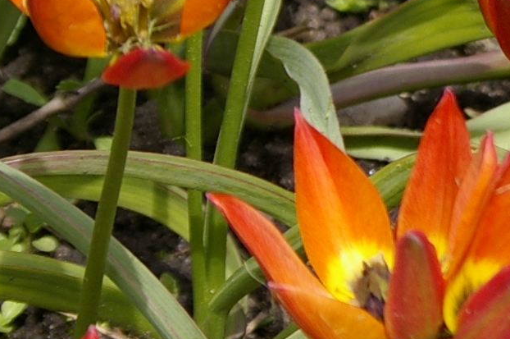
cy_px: -6
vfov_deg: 3.3
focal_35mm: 421
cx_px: 909
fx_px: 5956
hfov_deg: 4.8
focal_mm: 58
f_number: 8
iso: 200
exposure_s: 1/500
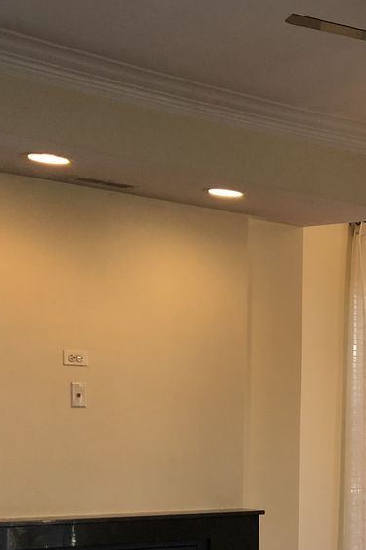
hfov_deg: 16.2
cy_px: 436
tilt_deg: +0.0
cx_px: 606
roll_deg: -0.4
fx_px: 1128
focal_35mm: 74
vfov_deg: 26.9
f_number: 1.8
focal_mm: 3.99
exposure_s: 1/24
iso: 40
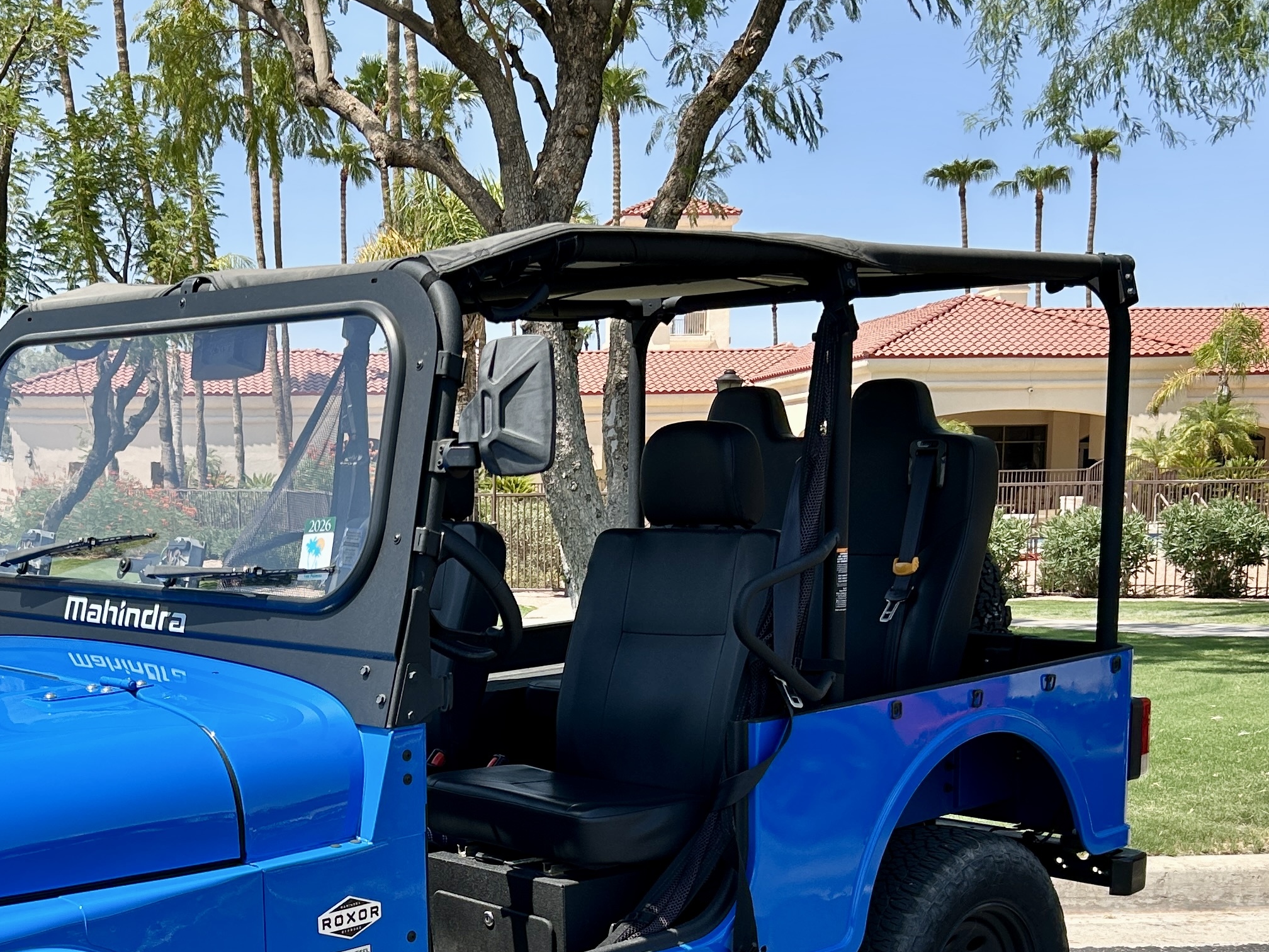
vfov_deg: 27.4
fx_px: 1906
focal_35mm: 52
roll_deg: +0.8
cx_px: 337
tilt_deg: -9.7
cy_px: 785
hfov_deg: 36.1
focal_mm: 5.7
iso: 50
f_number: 1.5
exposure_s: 1/2353
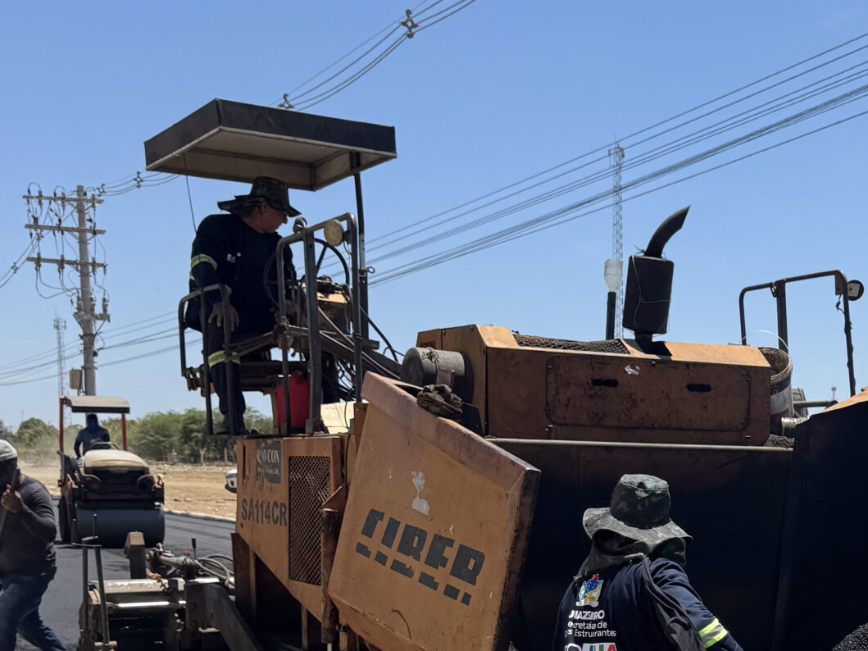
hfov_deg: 31.8
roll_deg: -0.2
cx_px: 760
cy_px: 684
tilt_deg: -8.3
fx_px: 1454
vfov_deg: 23.9
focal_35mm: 58
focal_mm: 6.76
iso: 80
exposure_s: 1/4950
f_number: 1.78
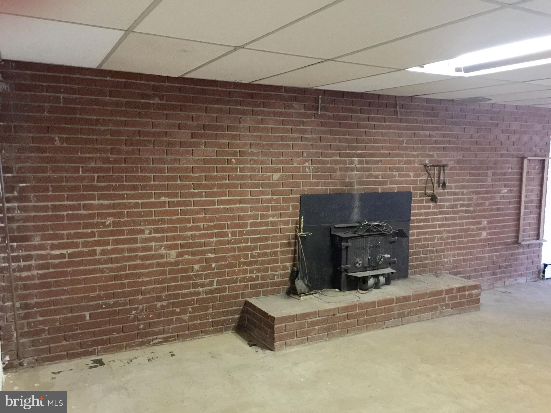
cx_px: 276
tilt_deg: -6.3
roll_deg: -0.6
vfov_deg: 48.2
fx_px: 462
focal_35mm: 29
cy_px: 206
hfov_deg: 61.7
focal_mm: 4.15
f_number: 2.2
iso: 160
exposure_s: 1/4
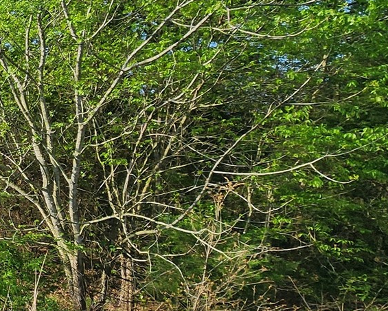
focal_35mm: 46
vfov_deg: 32.7
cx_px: -295
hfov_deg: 23.1
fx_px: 528
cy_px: 142
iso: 50
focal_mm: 2.2
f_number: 2.2
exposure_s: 1/2180
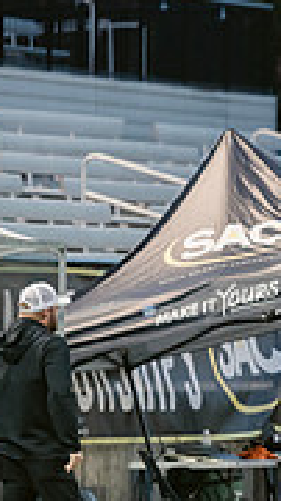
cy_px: 419
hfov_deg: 1.8
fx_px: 8985
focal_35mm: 677
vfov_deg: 3.2
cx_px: 787
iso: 1600
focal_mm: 200
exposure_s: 1/250
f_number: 2.8
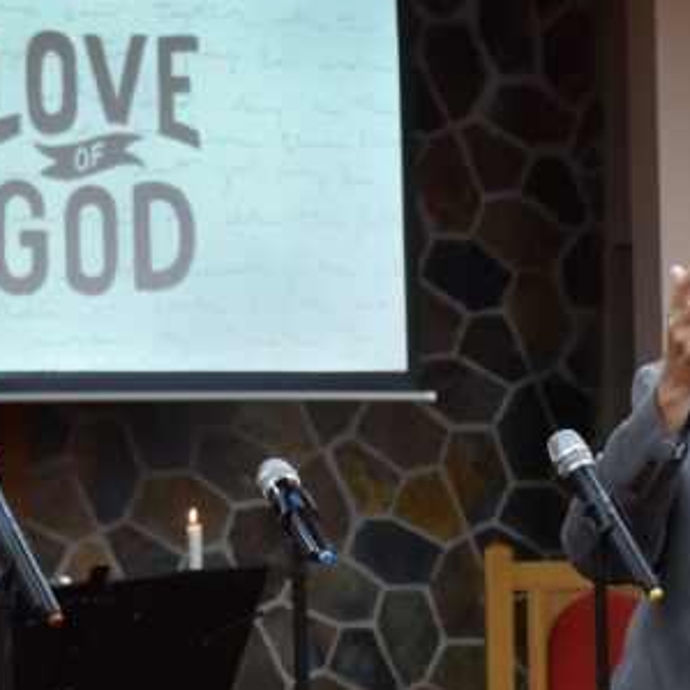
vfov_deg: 8.9
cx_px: 706
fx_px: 4430
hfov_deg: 8.8
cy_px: 640
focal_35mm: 196
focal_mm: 45
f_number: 5
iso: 720
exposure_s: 1/80
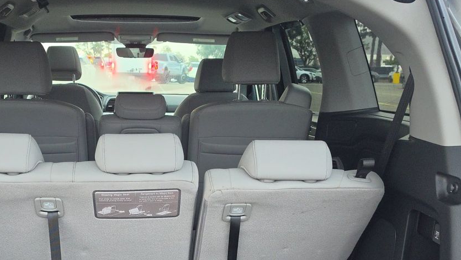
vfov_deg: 23.8
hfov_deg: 42.3
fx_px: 587
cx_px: 155
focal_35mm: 48
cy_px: 264
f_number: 1.4
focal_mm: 6.5
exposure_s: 1/119
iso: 98
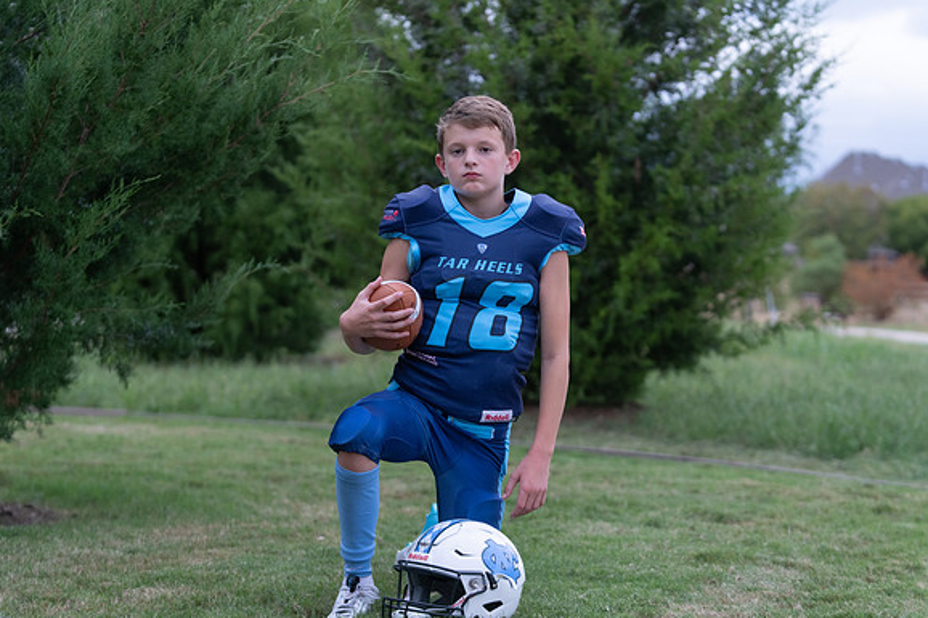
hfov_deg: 22.9
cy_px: 313
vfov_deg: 15.3
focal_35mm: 89
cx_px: 473
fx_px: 2293
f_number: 2.8
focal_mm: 70
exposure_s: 1/320
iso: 500
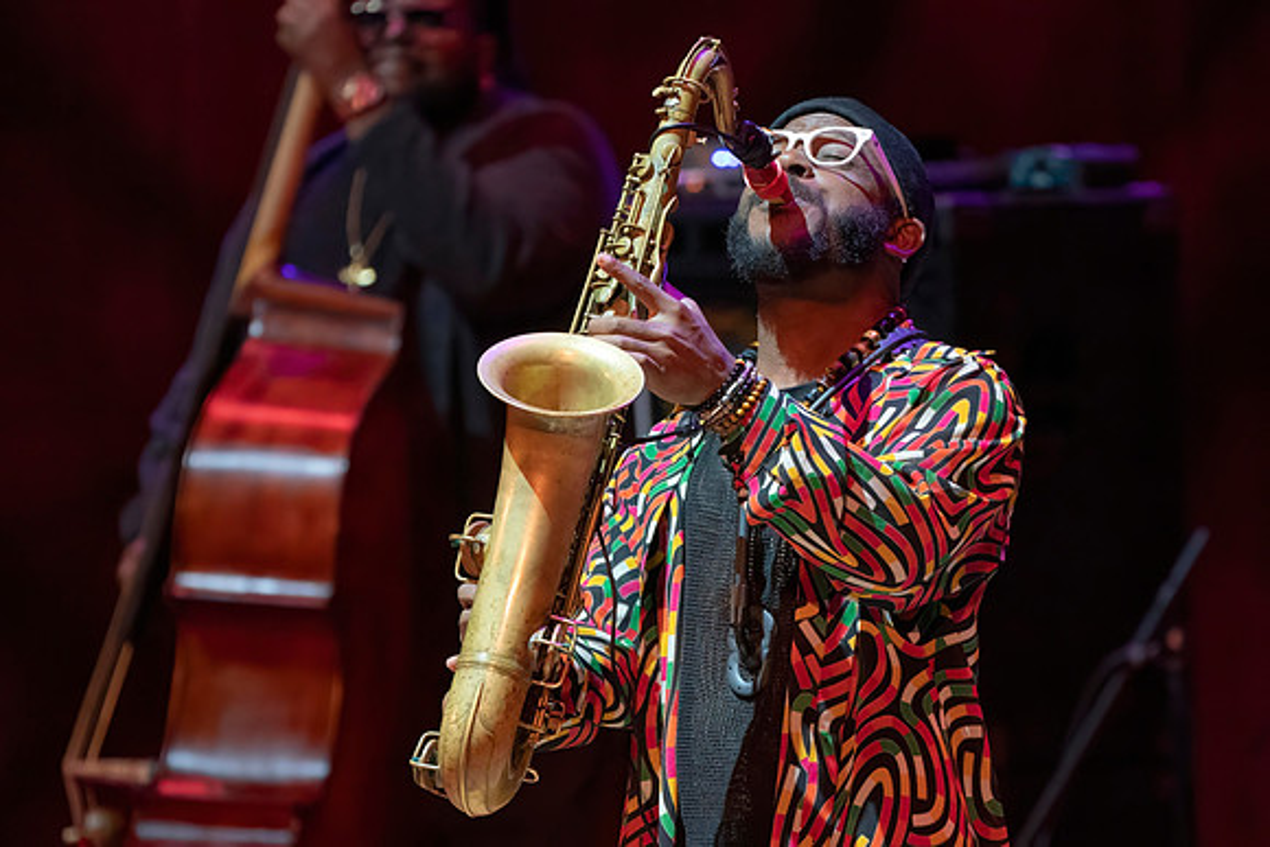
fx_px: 17694
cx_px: 775
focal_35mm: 501
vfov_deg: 2.7
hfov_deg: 4.1
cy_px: 576
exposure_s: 1/320
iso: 5000
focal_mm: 348
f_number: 5.6
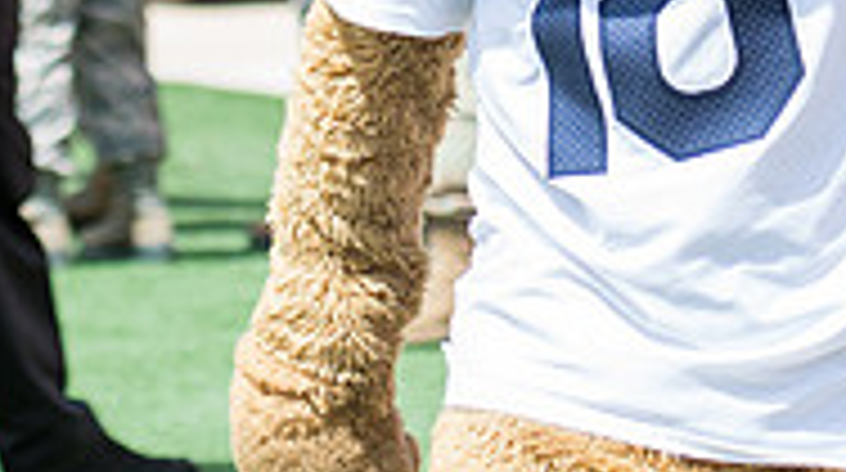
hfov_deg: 5.1
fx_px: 9428
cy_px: -217
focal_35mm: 421
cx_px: 603
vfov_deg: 2.9
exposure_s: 1/1250
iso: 250
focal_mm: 75
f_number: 4
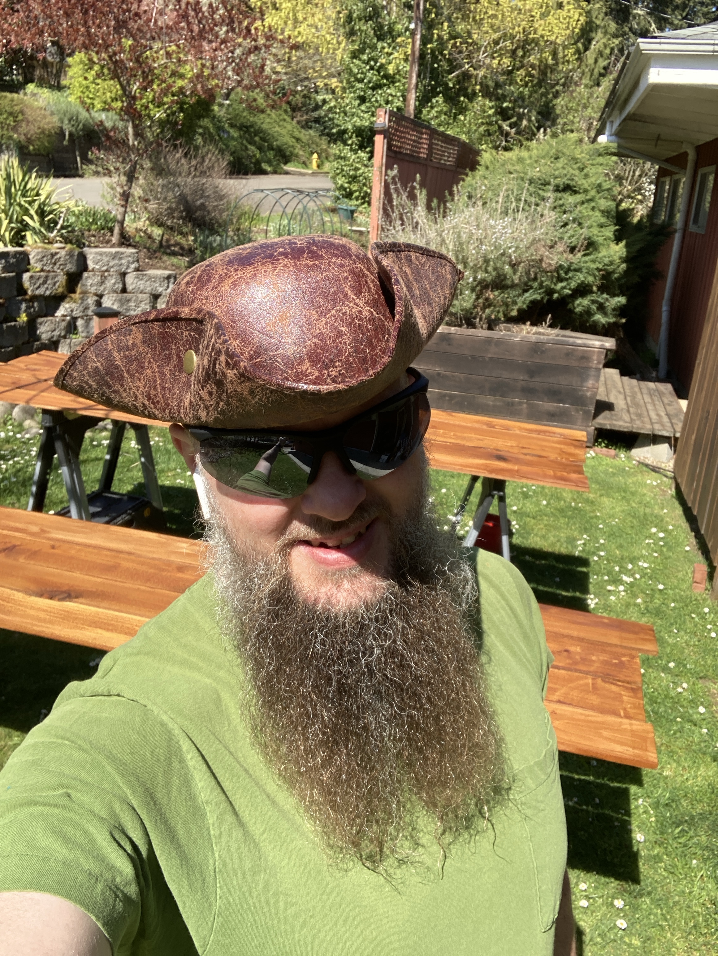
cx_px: 359
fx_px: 884
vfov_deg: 56.8
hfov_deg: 44.2
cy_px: 478
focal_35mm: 32
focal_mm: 2.87
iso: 20
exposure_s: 1/306
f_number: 2.2
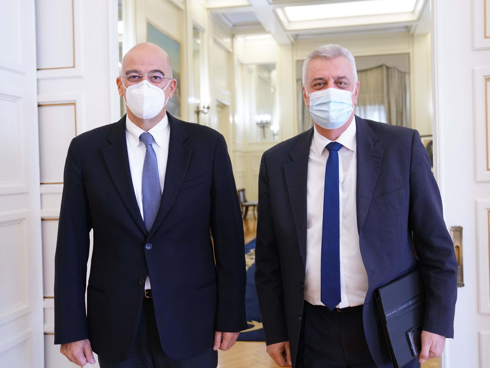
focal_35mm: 37
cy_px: 183
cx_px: 252
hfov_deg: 50.1
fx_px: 524
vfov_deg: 38.7
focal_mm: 34
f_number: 4
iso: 4000
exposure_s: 1/200
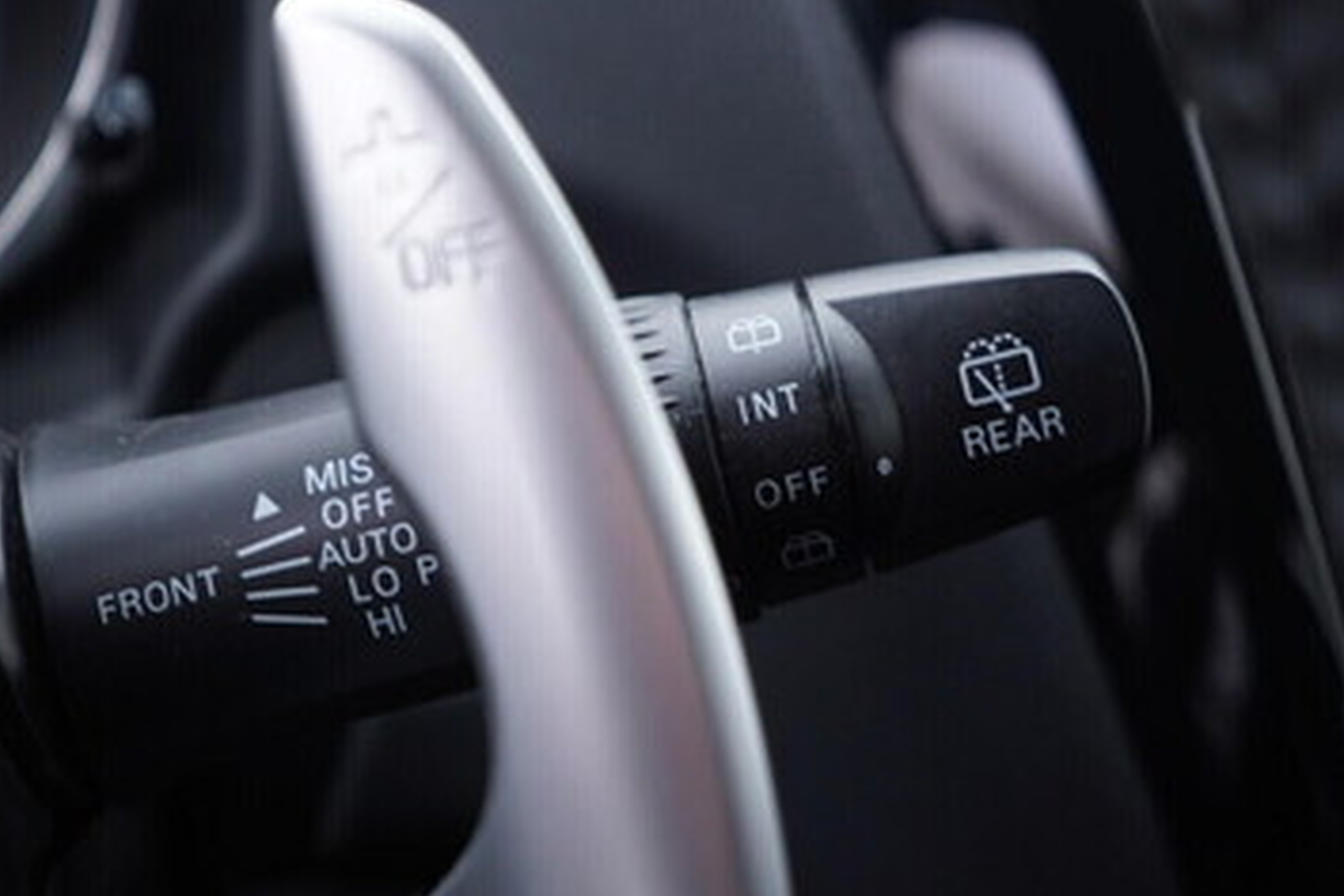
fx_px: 2091
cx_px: 585
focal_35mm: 56
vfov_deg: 24.2
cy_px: 442
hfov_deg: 35.6
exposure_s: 1/40
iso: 160
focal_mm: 24
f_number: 2.8
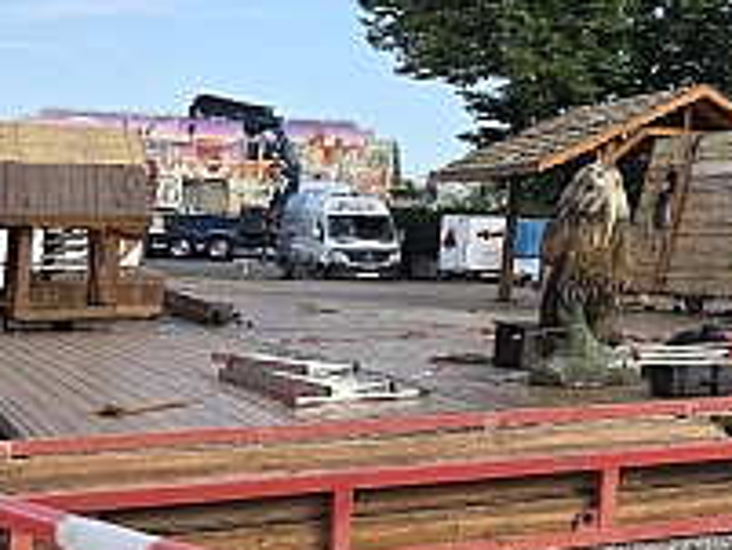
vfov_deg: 18.1
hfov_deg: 19.5
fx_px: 1693
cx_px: 1245
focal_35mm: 80
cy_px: 42
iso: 80
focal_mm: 6.3
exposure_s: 1/2302
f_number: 1.7
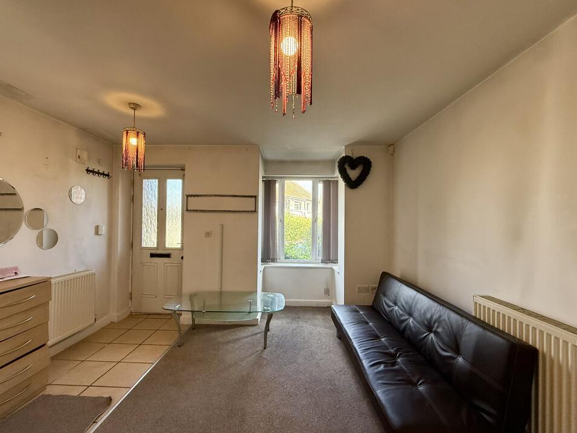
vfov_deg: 81.7
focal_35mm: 15
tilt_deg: +0.6
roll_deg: -1.1
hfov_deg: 98.1
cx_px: 281
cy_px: 219
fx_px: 250
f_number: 2.2
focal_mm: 2.22
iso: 200
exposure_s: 1/99
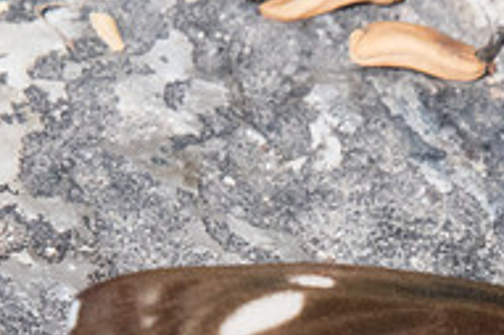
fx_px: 40928
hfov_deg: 0.7
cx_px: 737
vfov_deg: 0.5
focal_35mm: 2926
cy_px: 465
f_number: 16
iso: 1000
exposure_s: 1/500
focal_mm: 400
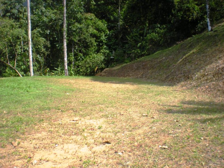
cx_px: 112
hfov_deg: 49.0
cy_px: 84
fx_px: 246
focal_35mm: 38
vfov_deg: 37.7
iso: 64
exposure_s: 1/280
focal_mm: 6.3
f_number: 4.6
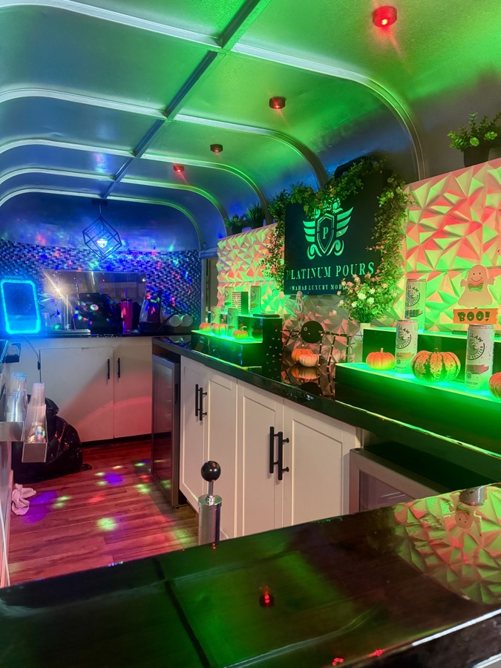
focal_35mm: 24
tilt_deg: -5.0
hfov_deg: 56.8
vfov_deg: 71.6
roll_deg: +2.1
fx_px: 463
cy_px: 334
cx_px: 250
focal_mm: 6.76
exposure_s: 1/40
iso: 800
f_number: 1.78
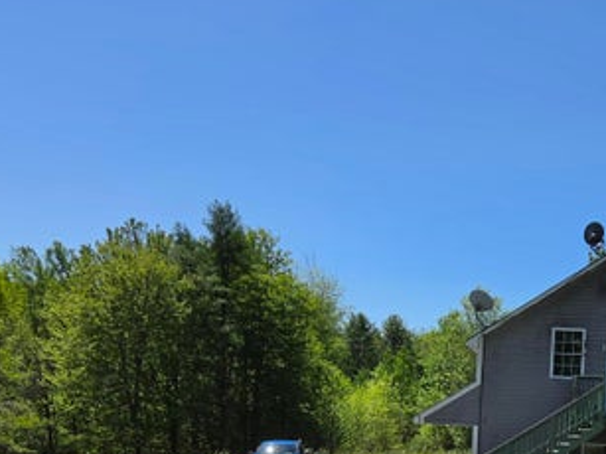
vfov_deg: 28.5
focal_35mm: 48
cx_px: 513
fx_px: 840
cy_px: 448
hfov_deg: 37.7
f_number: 1.8
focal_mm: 5.4
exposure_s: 1/5479
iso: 80
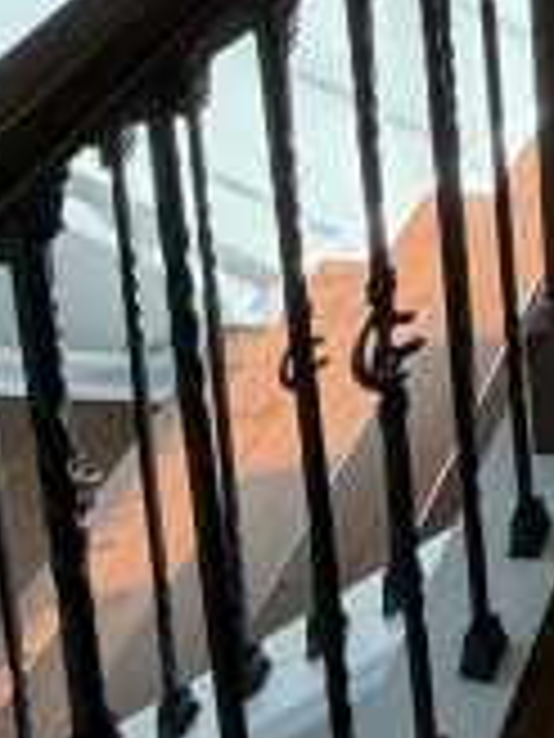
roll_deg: +0.1
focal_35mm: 57
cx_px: 1018
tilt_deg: -7.6
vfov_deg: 20.3
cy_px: -673
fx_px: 1216
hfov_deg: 19.0
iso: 160
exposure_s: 1/120
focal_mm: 2.22
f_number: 2.2
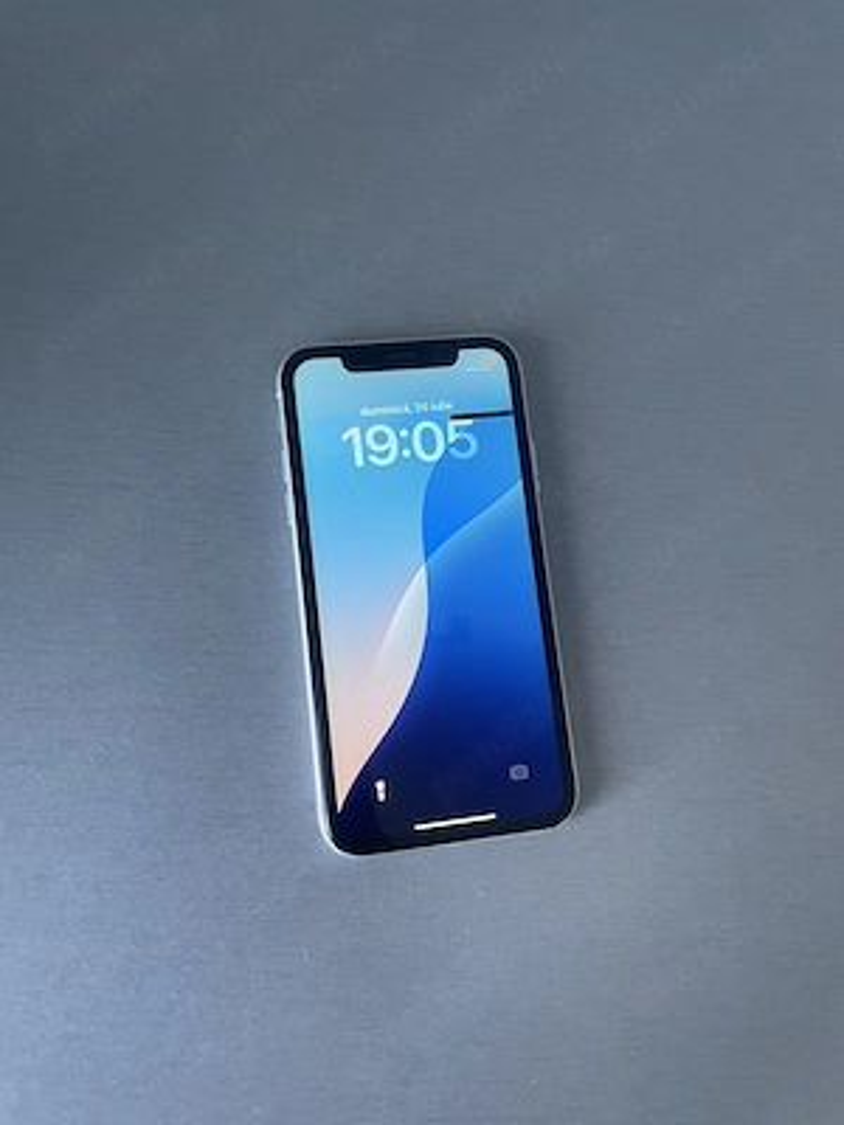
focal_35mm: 26
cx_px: 422
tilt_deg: -78.8
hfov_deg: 53.1
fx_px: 845
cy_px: 562
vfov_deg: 67.3
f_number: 1.6
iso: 250
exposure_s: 1/60
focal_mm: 4.2
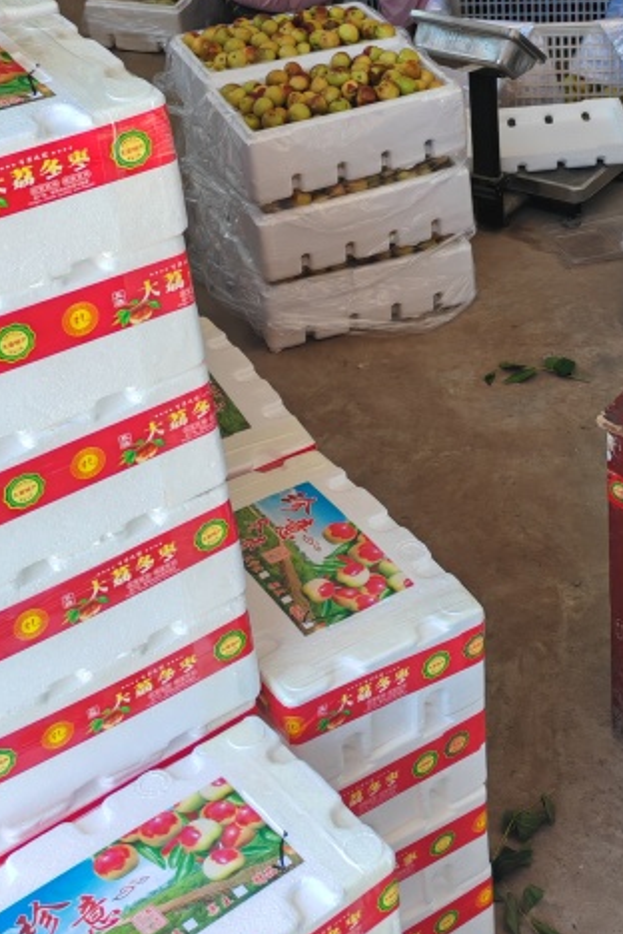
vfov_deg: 30.8
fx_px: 1661
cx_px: 533
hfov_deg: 20.9
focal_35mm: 64
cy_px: 207
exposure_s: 1/100
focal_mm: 6.12
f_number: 1.9
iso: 80
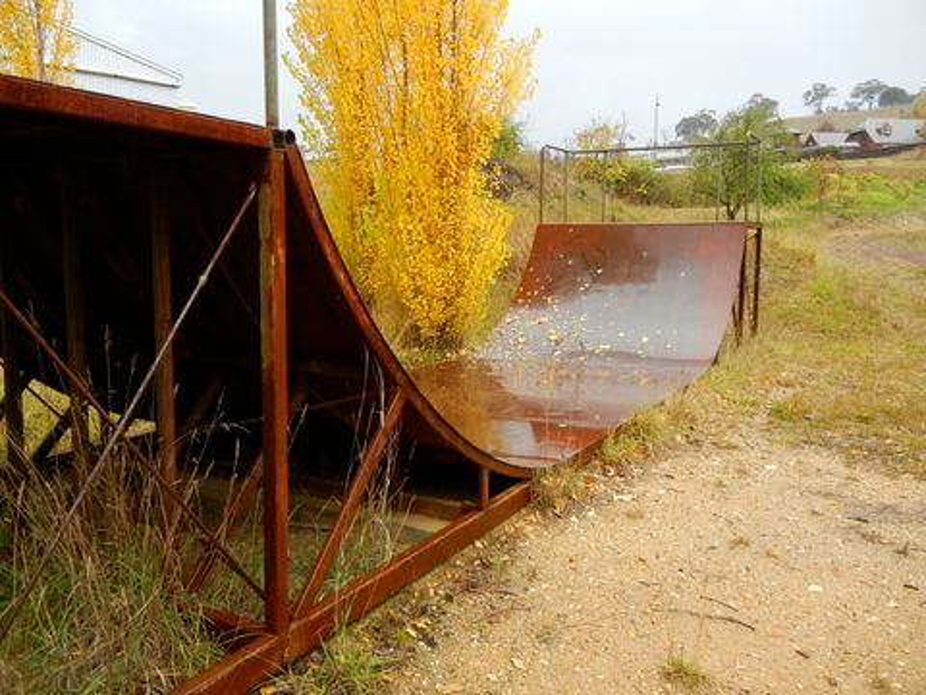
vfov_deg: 46.8
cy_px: 348
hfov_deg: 60.0
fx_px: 803
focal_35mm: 30
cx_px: 463
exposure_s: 1/186
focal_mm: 5.4
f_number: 3.5
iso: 160
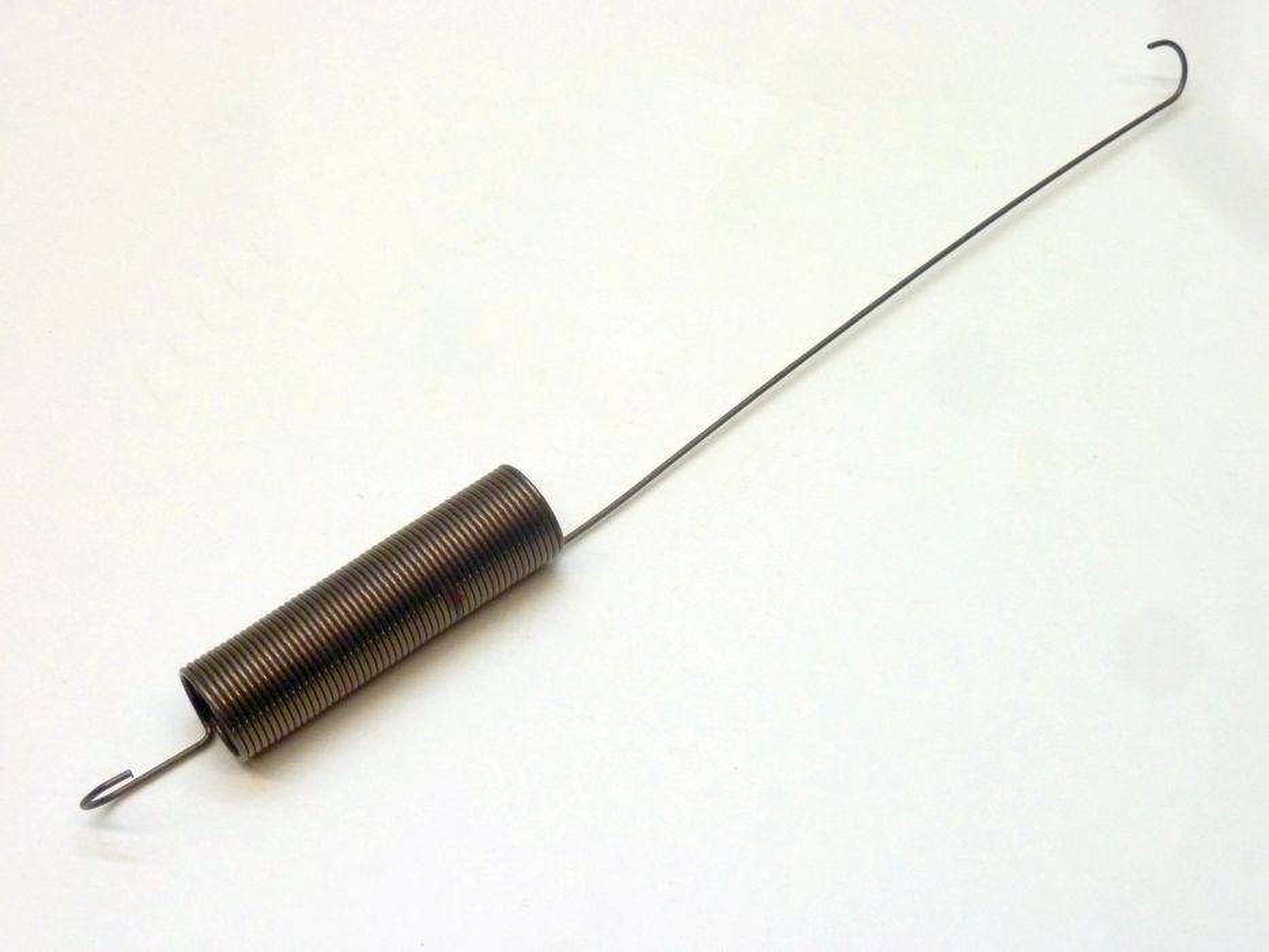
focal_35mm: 55
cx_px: 634
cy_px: 476
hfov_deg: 34.9
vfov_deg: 26.6
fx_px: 2017
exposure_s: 1/30
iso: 400
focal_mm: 9.1
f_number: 3.9
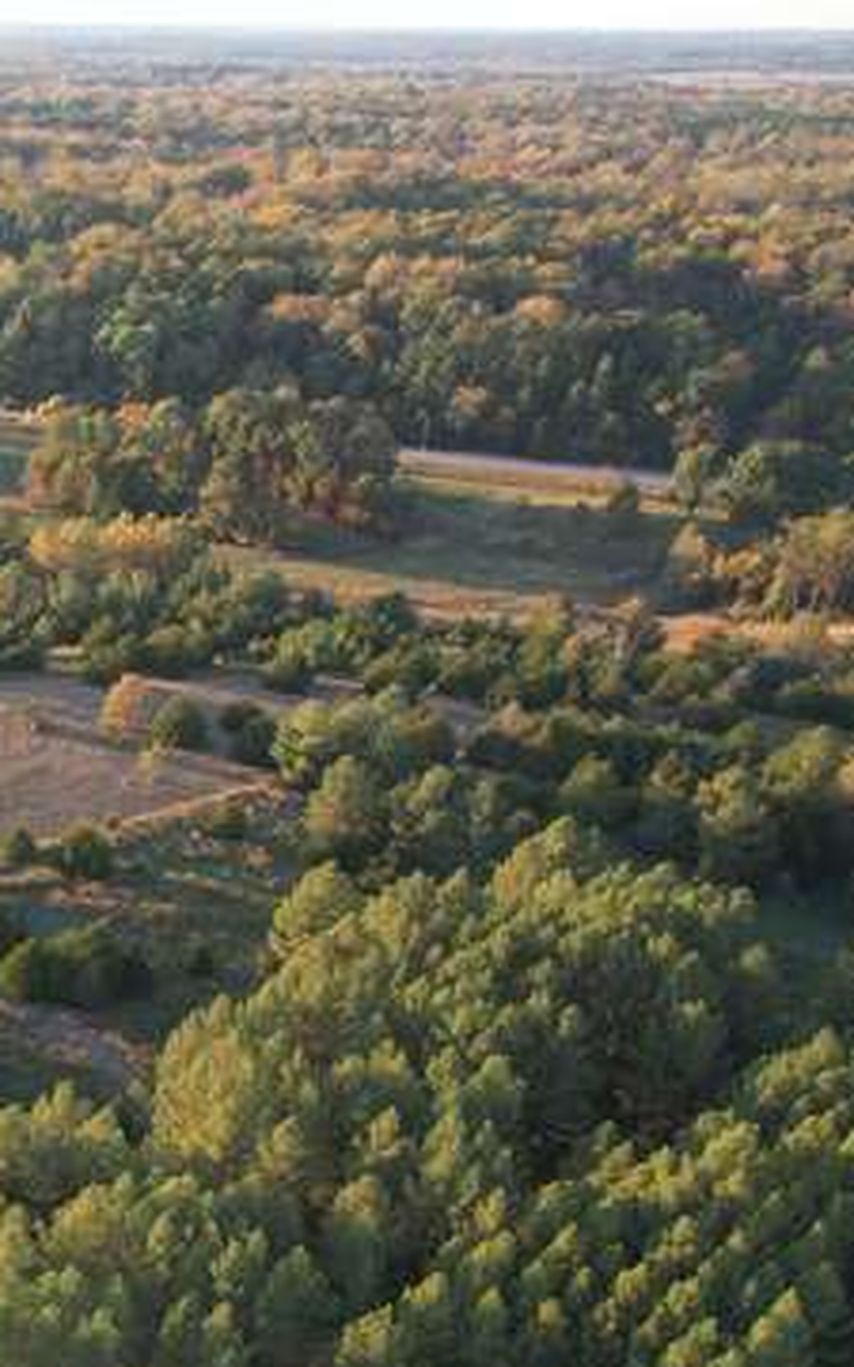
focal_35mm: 56
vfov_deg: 35.4
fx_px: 2085
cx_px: -569
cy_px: 1044
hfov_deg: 19.0
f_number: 2.8
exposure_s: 1/240
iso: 100
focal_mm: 8.38
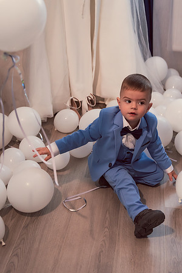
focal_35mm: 54
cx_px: 131
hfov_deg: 24.9
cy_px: 136
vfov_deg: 36.9
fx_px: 409
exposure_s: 1/200
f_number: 2.8
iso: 800
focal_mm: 36
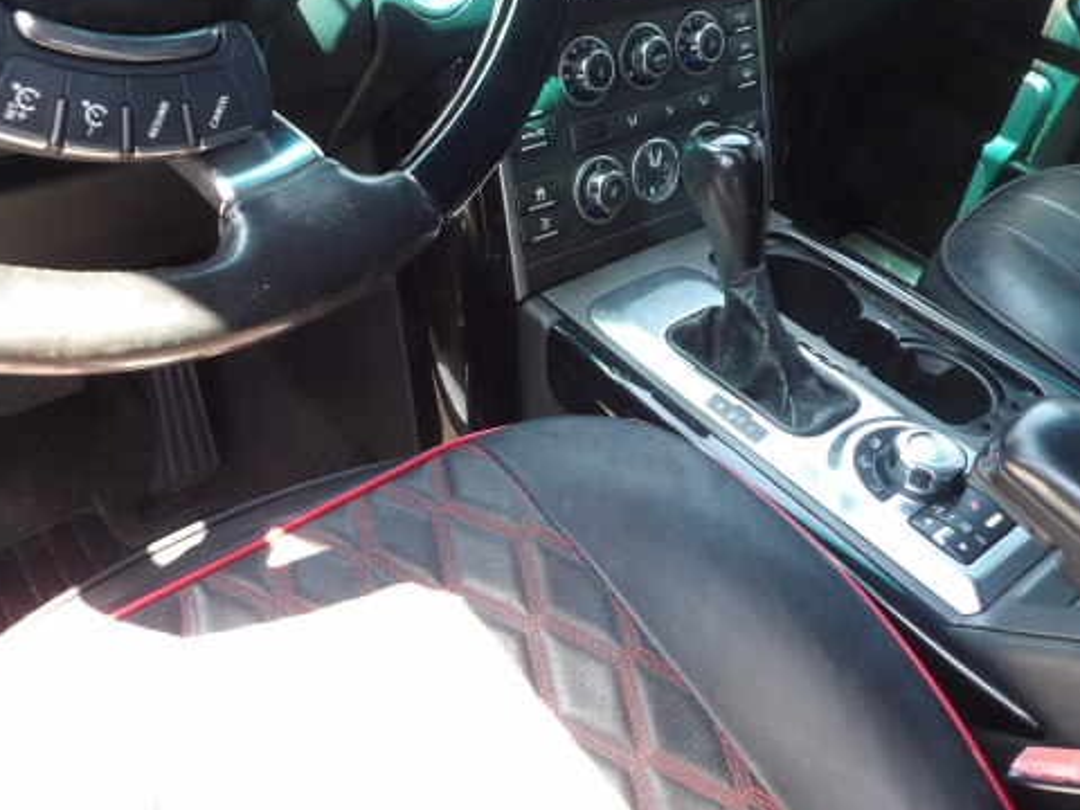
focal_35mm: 32
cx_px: 504
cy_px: 290
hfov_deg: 56.8
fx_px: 998
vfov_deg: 43.7
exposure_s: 1/33
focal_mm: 4.3
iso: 122
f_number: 3.2
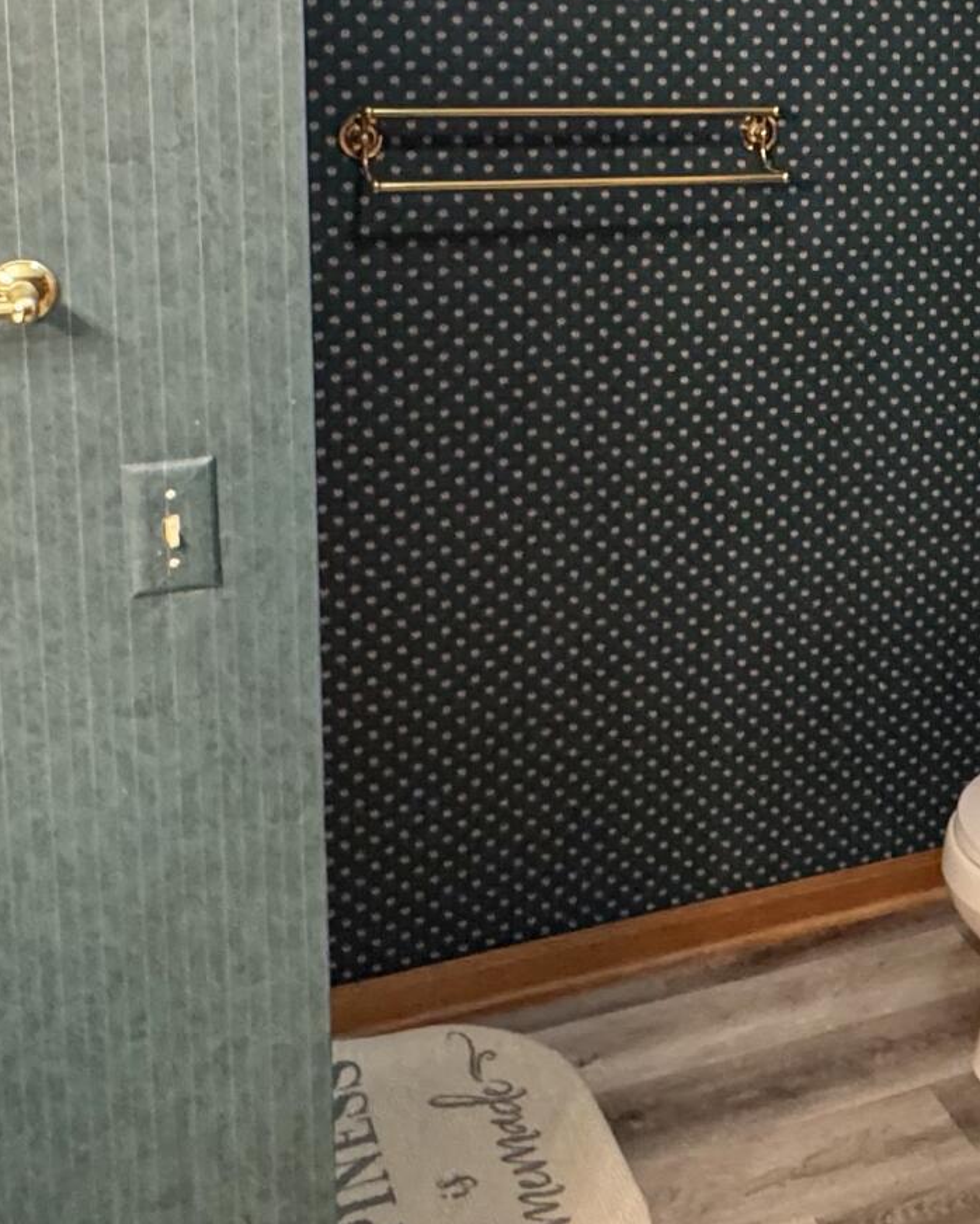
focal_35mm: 47
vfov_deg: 38.1
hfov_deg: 30.5
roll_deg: -2.0
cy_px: 254
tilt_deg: -9.9
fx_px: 1703
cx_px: 908
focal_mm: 2.22
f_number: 2.2
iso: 640
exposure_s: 1/60
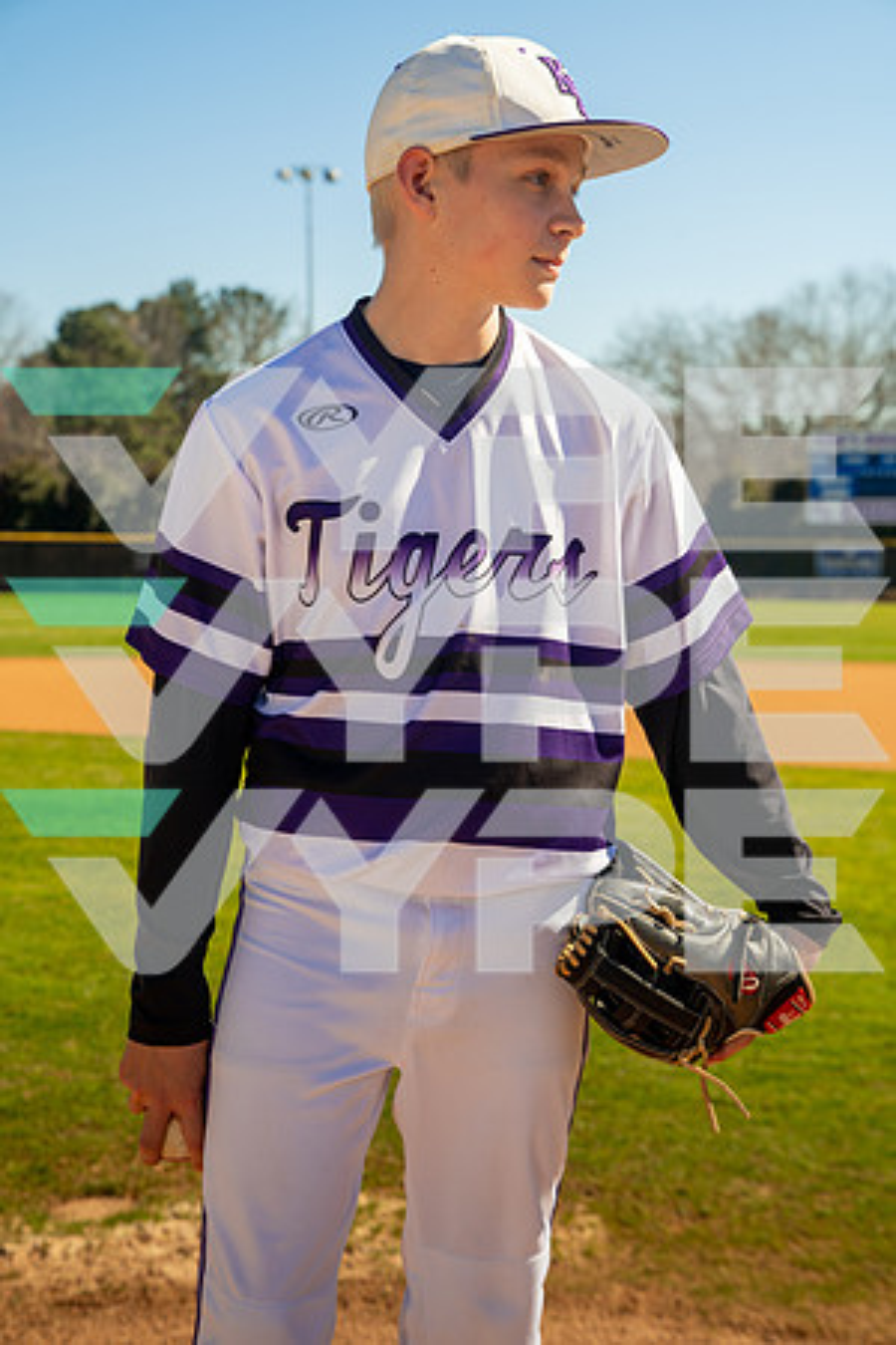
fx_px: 2314
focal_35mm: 62
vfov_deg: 32.4
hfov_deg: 21.9
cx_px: 448
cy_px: 672
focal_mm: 62
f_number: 5.6
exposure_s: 1/125
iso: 100
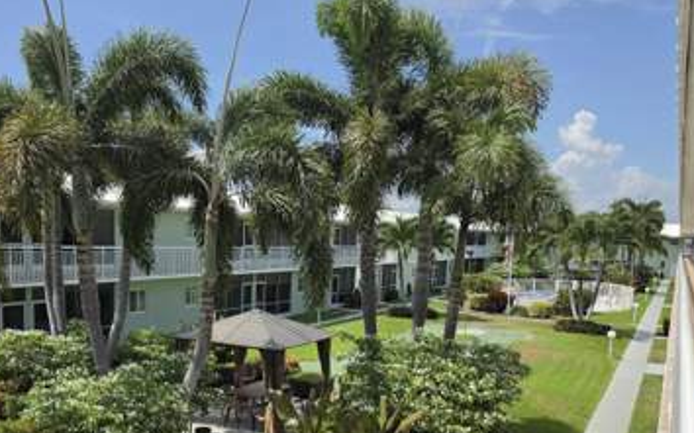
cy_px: 314
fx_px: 624
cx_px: 255
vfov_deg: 37.5
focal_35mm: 33
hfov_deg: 57.4
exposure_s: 1/7939
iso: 64
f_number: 1.4
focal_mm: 6.5
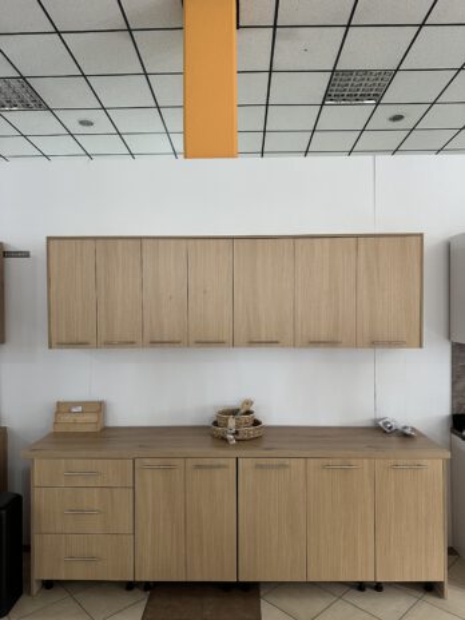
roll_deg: +0.5
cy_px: 310
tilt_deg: +0.8
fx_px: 430
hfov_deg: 56.8
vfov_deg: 71.6
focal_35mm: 24
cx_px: 232
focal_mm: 6.86
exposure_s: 1/60
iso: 250
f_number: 1.78
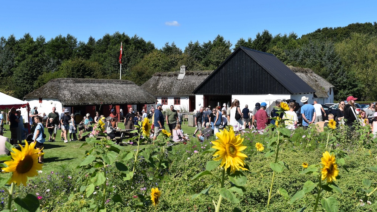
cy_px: 98
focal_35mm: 45
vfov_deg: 26.5
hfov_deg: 45.5
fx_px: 450
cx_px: 191
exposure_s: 1/320
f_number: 9
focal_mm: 28
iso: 100
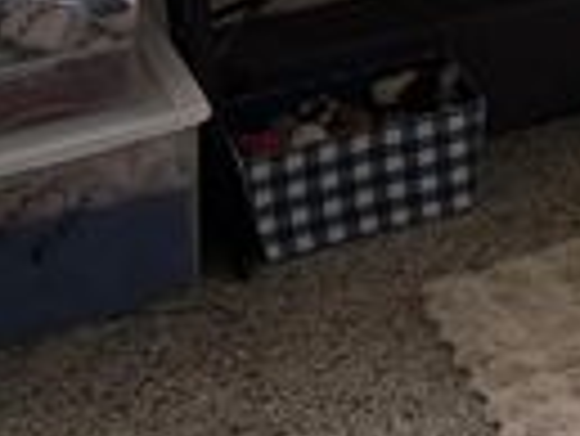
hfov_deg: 14.7
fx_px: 1996
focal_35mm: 119
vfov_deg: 11.6
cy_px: -337
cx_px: 998
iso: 125
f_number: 1.78
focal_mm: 6.76
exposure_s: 1/120
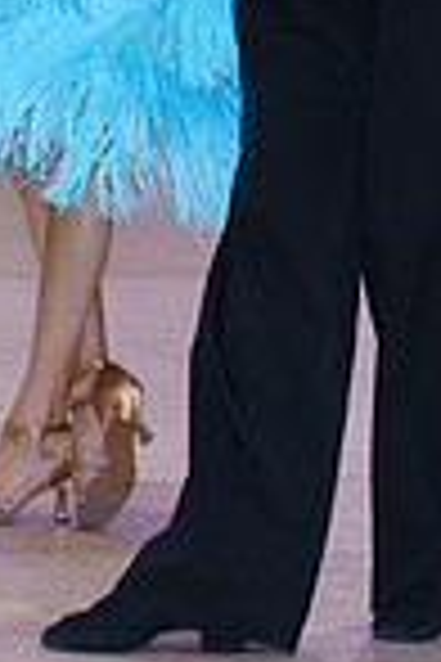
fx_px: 5953
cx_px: 361
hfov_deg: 4.2
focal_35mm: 324
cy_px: -167
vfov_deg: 6.3
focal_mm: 70
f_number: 2.8
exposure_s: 1/200
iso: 400
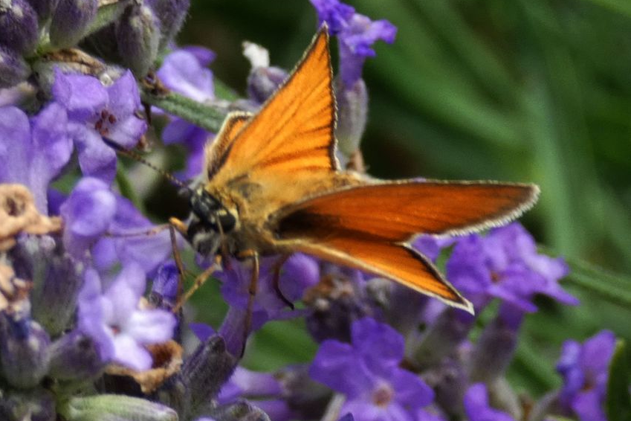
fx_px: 2051
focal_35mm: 117
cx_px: 315
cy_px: 210
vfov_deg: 11.7
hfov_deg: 17.5
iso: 100
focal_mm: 20.1
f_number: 5
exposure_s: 1/80
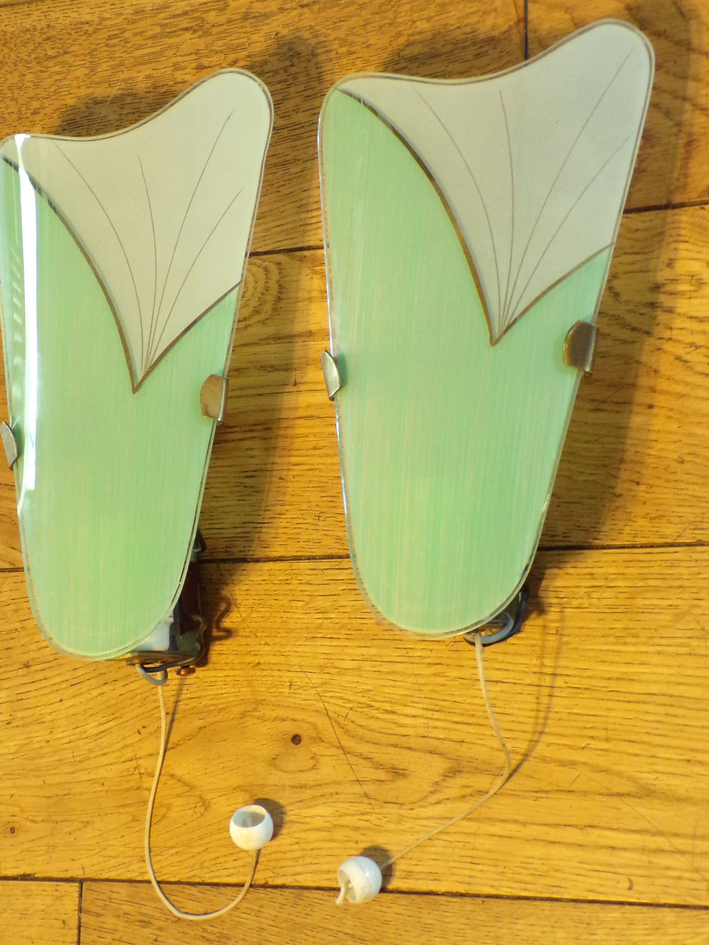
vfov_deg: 28.5
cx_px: 327
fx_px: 1857
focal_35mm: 68
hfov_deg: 21.6
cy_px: 388
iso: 400
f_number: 3.7
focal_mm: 10.1
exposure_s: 1/9
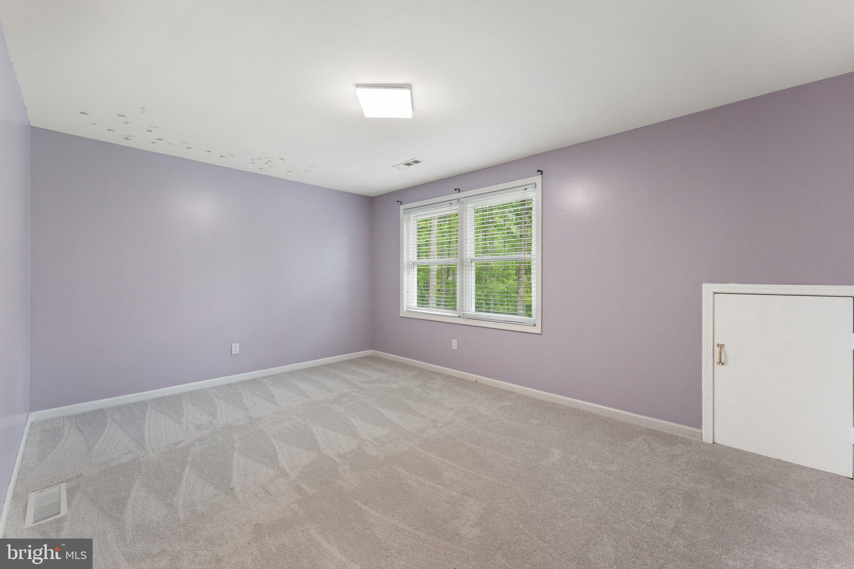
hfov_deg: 104.3
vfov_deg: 81.2
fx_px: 332
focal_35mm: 14
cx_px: 427
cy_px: 284
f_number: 8
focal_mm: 14
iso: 500
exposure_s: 1/13
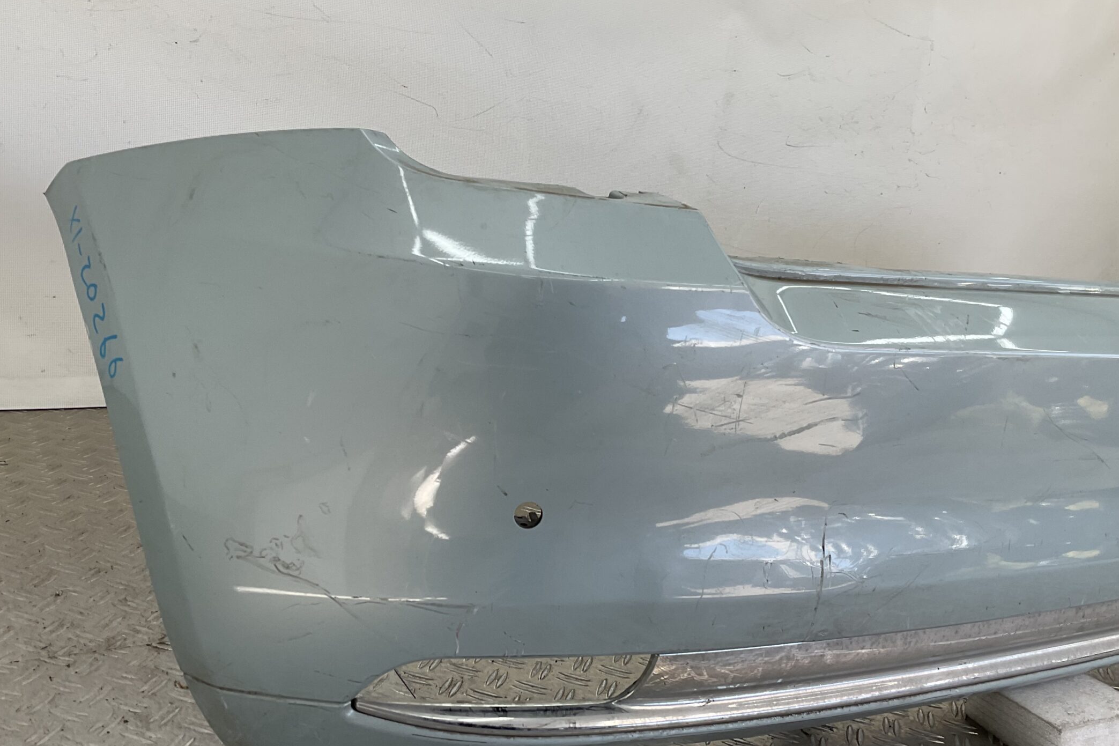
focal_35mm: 37
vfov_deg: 35.9
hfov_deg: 51.9
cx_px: 570
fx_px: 1150
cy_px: 415
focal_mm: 3
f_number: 1.8
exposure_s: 1/202
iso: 16
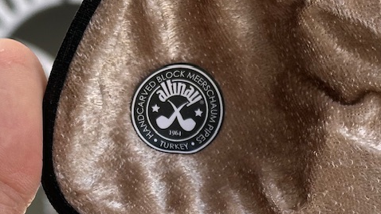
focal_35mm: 140
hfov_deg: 15.2
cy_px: 226
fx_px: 1415
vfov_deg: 8.6
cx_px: 318
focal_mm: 6.86
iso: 64
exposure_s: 1/642
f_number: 1.78
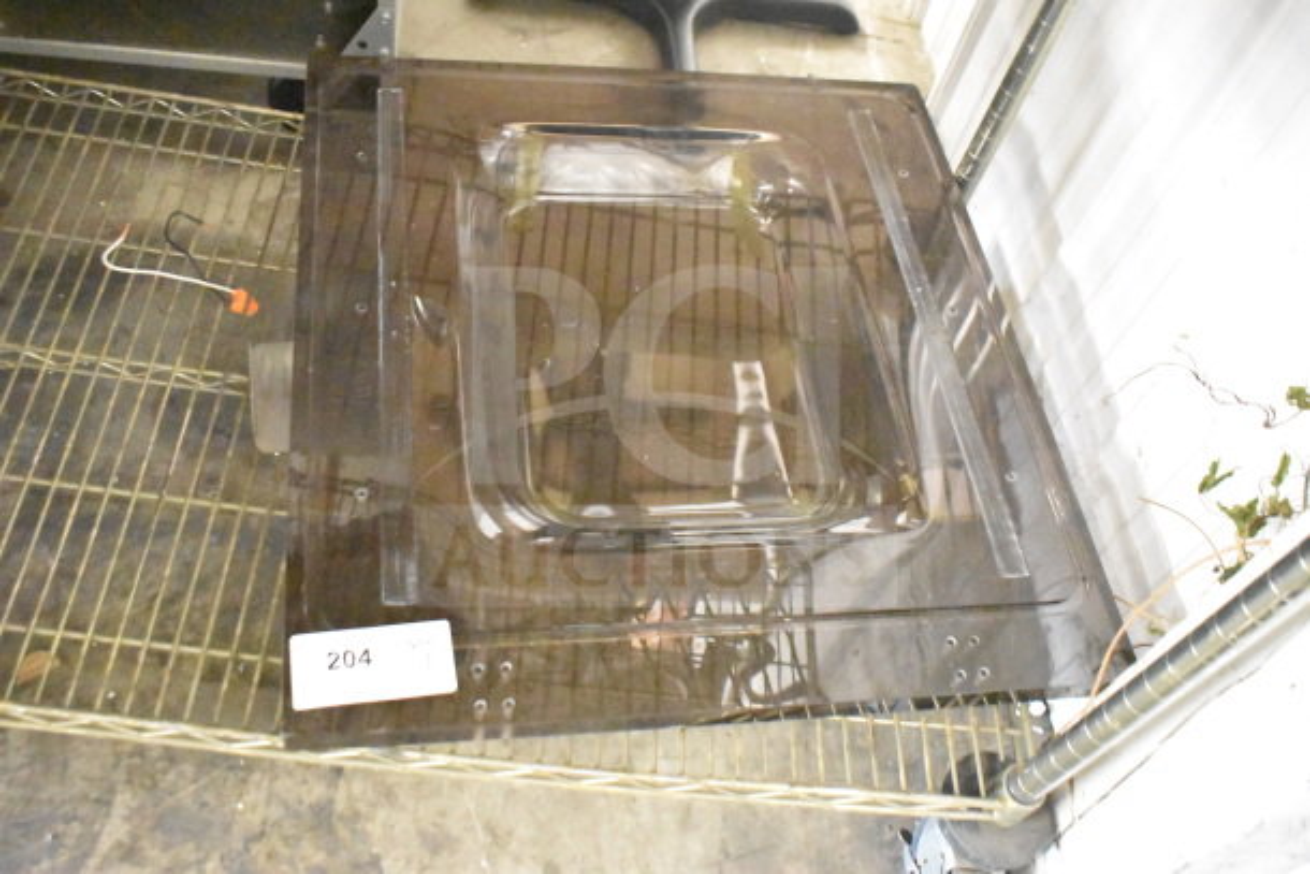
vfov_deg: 40.0
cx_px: 655
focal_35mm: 33
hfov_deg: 57.2
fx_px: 1201
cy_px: 437
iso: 25600
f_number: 3.8
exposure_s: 1/40
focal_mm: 22
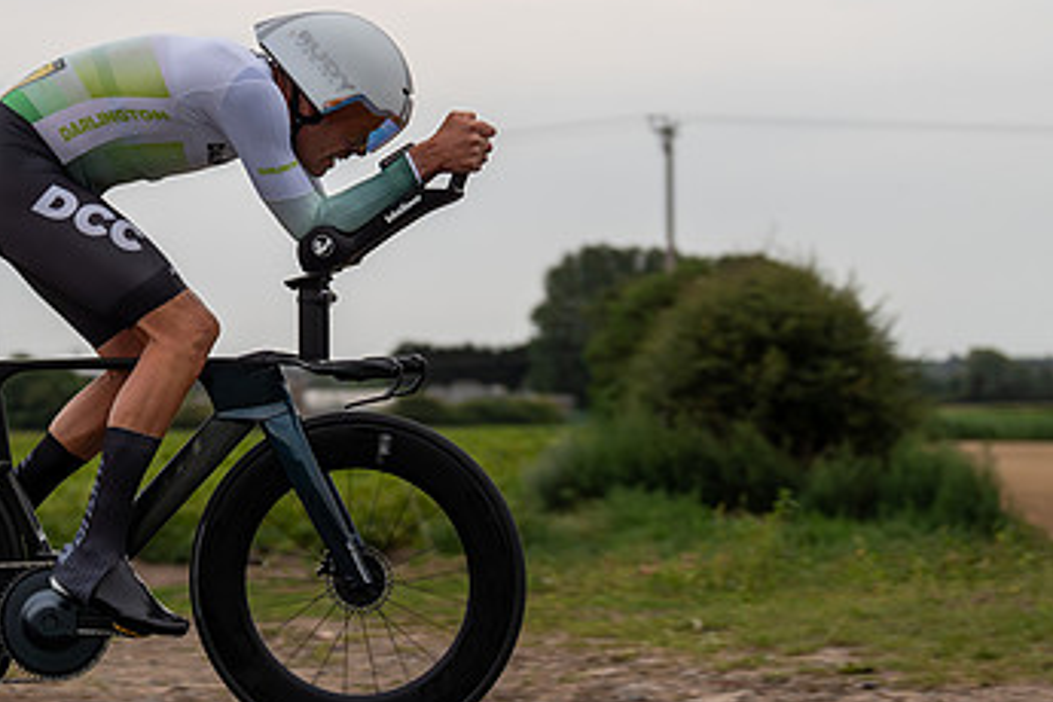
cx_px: 216
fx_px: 3714
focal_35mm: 127
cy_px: 218
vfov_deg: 10.8
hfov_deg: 16.0
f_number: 3.2
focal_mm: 70
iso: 400
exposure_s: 1/800
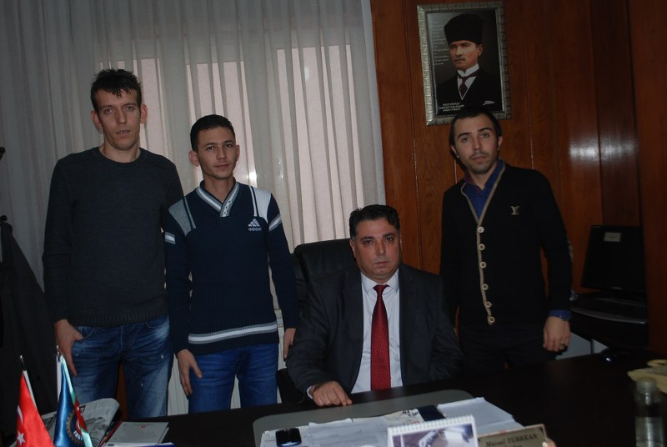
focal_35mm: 36
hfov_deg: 53.1
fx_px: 668
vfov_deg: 37.0
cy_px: 224
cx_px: 334
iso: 200
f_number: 4.2
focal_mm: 24
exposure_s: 1/60
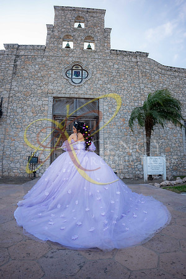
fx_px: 155
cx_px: 93
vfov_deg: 84.0
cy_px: 140
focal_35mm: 20
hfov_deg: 61.9
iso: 125
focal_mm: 20
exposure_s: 1/800
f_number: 2.8
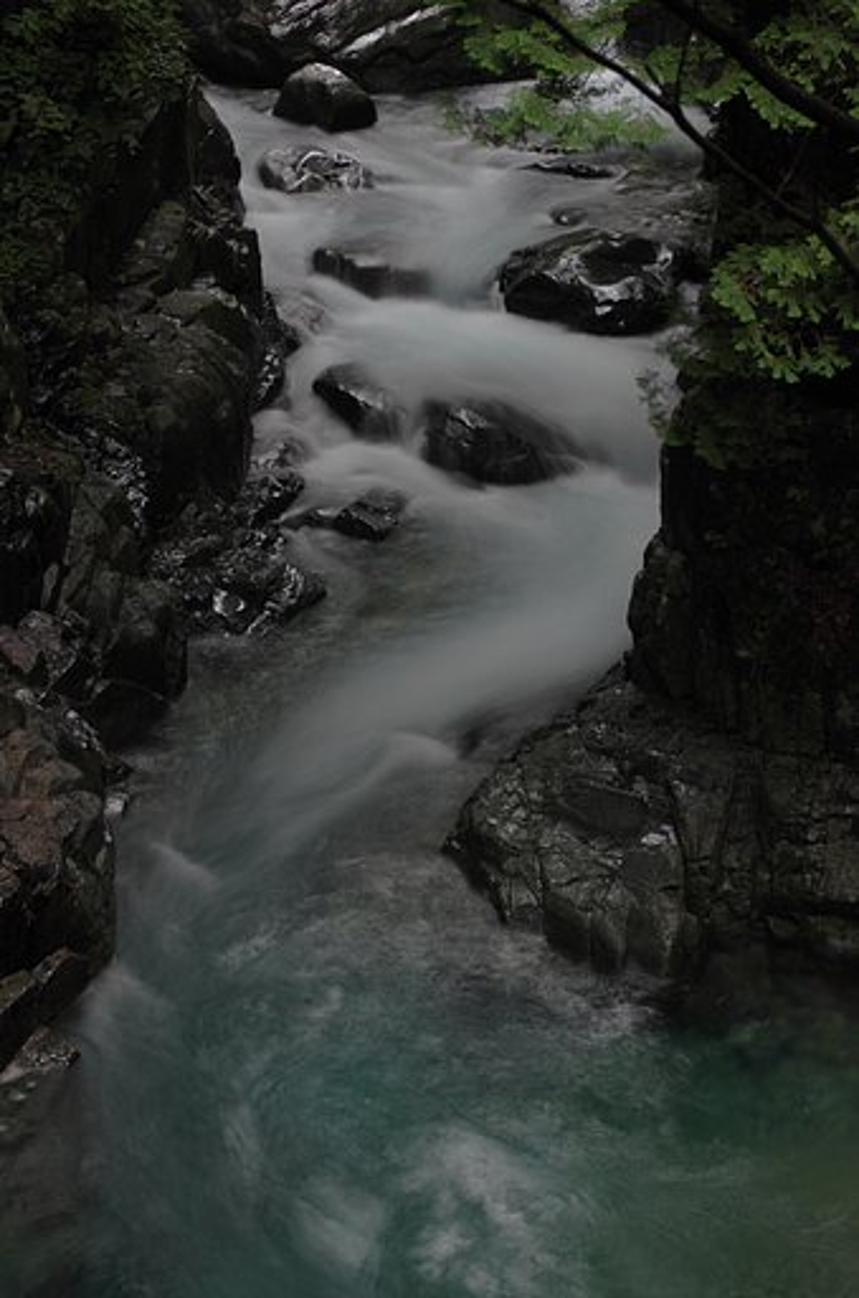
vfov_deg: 28.1
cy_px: 649
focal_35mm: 72
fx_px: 2589
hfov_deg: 18.8
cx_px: 430
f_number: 7.1
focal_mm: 48
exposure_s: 2
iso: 400
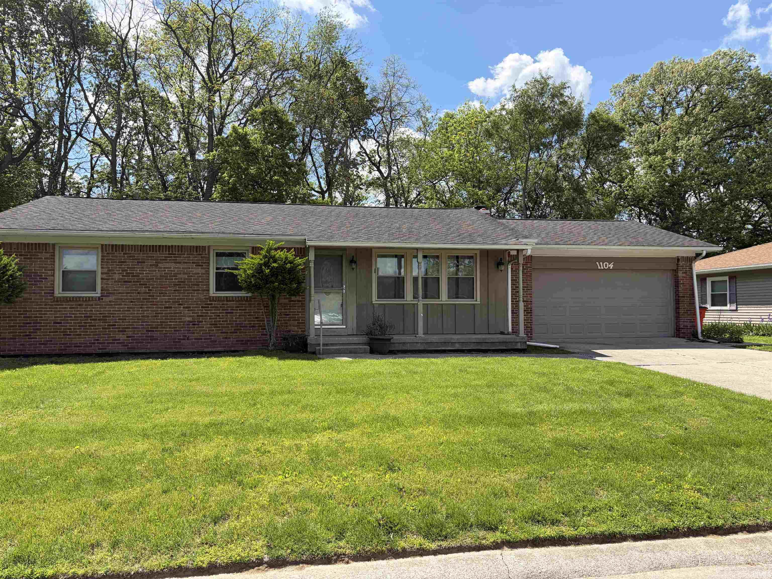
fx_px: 580
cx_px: 386
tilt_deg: +2.0
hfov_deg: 67.3
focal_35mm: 26
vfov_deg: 53.1
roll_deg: +1.1
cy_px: 290
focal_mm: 5.96
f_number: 1.6
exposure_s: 1/2747
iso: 64
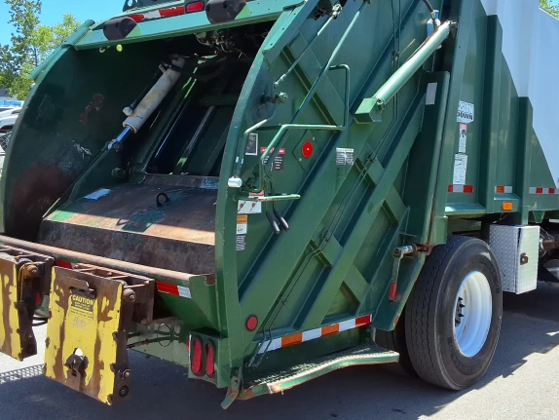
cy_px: 176
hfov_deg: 47.7
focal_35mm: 39
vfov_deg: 36.8
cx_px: 322
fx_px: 630
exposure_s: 1/1032
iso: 32
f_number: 1.9
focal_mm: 2.91
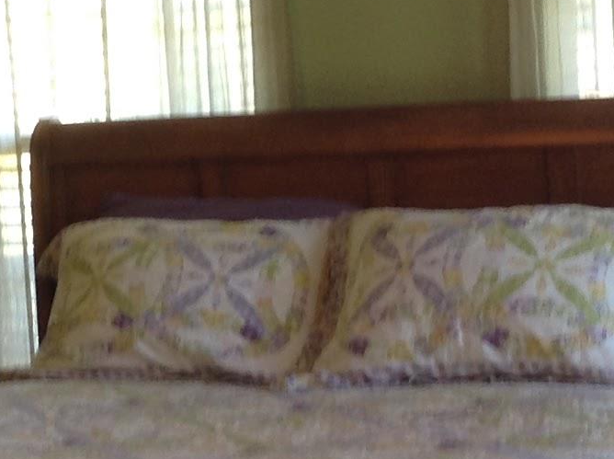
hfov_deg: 15.3
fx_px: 2267
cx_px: 100
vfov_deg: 11.6
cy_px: 200
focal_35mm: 128
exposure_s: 1/24
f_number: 2.4
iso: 40
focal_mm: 3.3
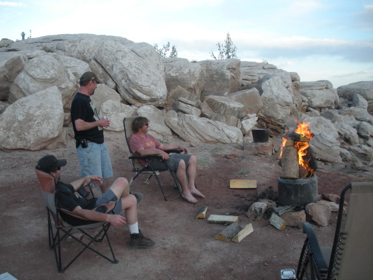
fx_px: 388
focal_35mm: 36
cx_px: 186
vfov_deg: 39.7
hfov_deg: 51.4
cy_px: 140
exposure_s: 1/90.4
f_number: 3.5
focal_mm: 6.3
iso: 64
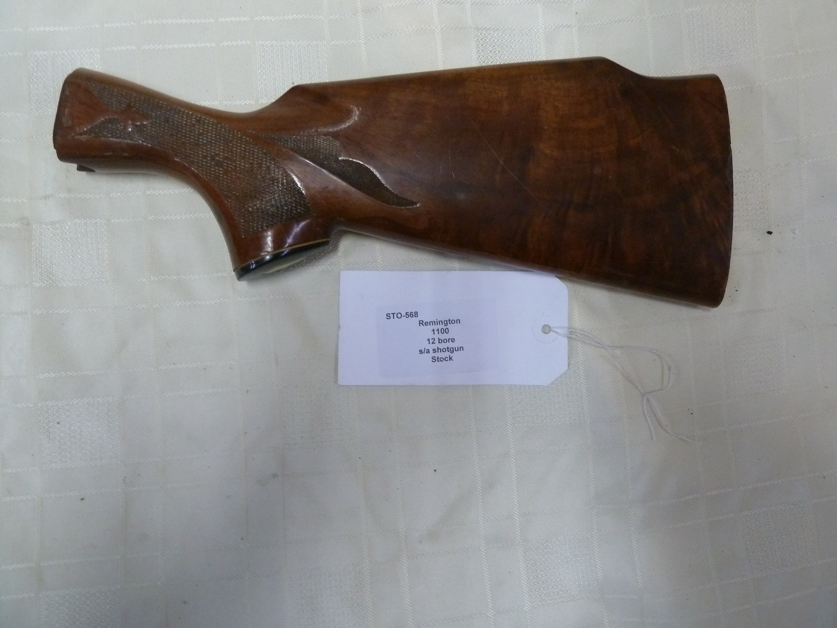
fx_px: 604
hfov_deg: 69.4
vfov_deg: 54.9
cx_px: 418
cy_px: 314
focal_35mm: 25
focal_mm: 4.1
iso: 400
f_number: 3.3
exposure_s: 1/30
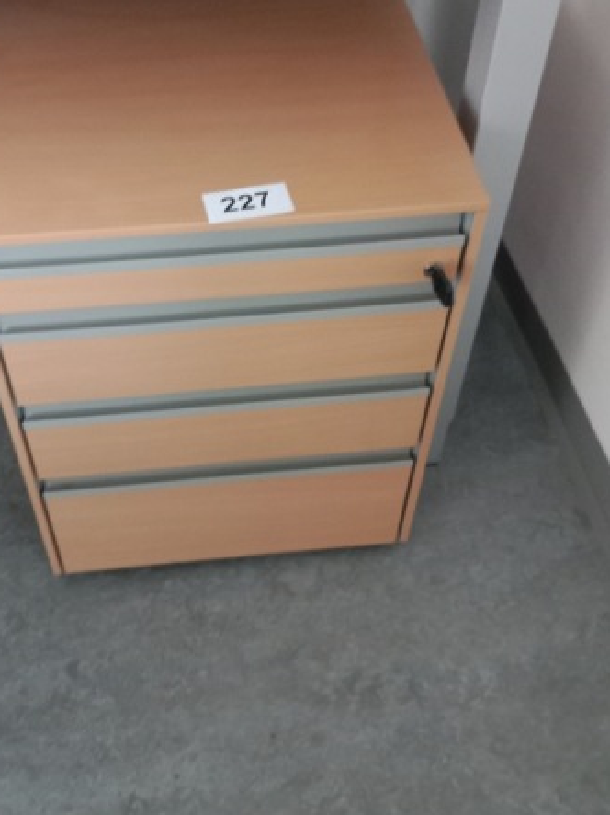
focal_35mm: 39
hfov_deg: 36.6
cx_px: 239
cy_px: 350
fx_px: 917
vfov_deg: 47.7
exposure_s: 1/16.7
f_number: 2.2
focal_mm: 3.65
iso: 1637
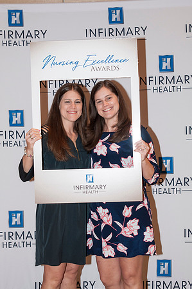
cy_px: 144
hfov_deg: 20.6
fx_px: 529
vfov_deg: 30.5
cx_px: 96
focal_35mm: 66
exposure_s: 1/60
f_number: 5.6
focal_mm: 44
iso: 400
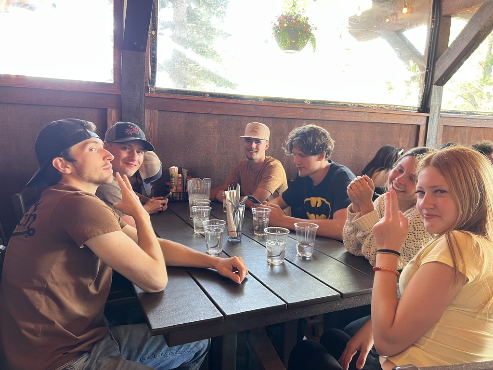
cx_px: 246
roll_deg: -2.0
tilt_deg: -10.5
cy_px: 185
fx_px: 370
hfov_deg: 67.3
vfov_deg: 53.1
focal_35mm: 26
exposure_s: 1/60
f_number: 1.5
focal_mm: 5.7
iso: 125
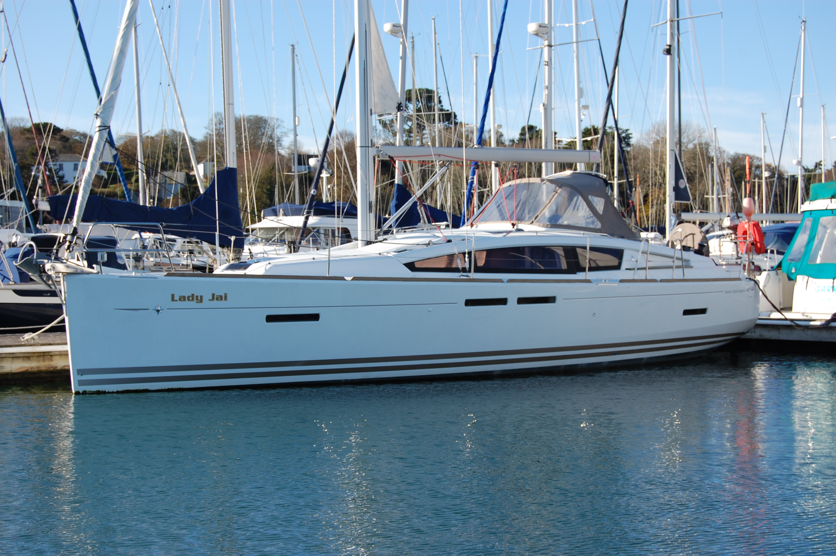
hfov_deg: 31.9
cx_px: 418
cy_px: 278
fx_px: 1462
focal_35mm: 63
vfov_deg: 21.5
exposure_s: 1/320
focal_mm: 42
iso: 200
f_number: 9
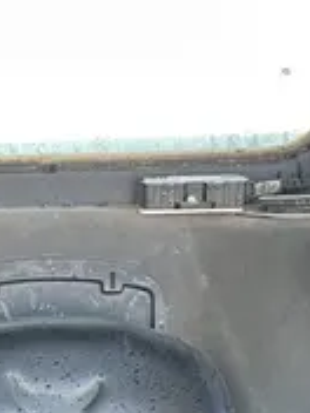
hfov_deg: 13.7
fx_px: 1290
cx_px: 78
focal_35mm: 108
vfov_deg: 16.0
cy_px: 693
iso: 100
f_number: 1.6
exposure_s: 1/121
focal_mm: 4.2
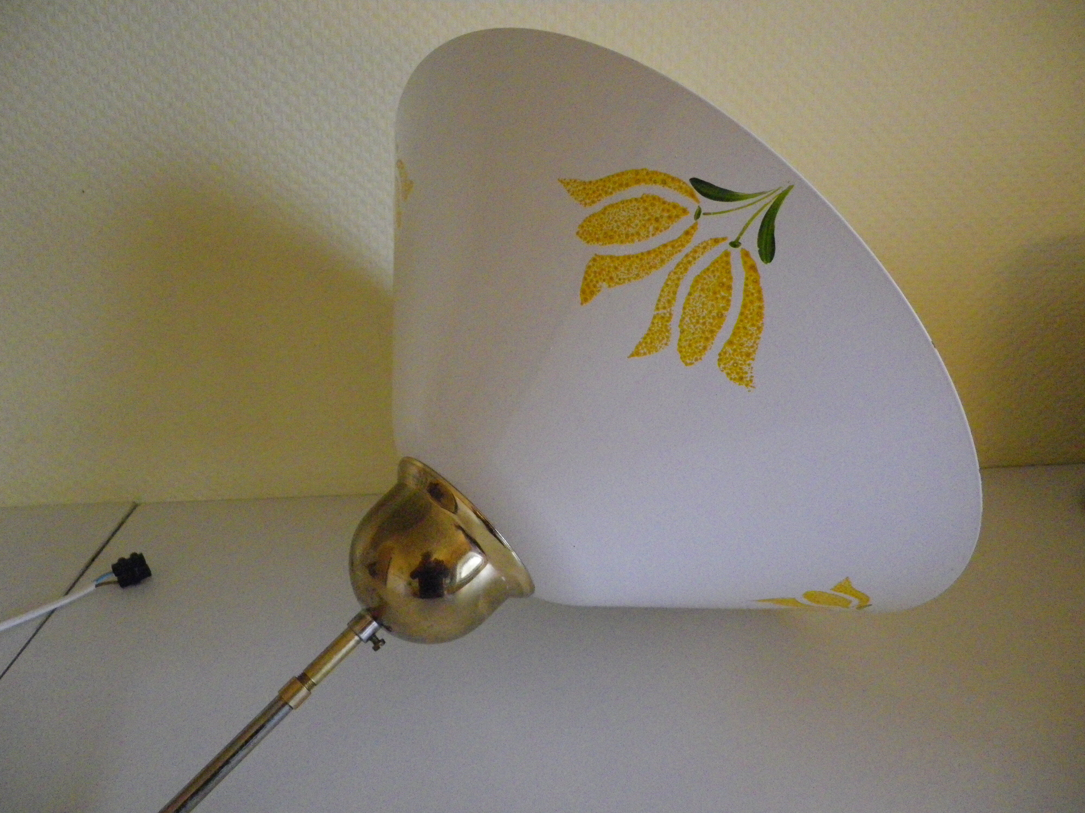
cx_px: 542
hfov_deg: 63.4
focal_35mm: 28
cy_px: 406
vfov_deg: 49.7
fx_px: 878
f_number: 2.6
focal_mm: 4.9
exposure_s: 1/60
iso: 800
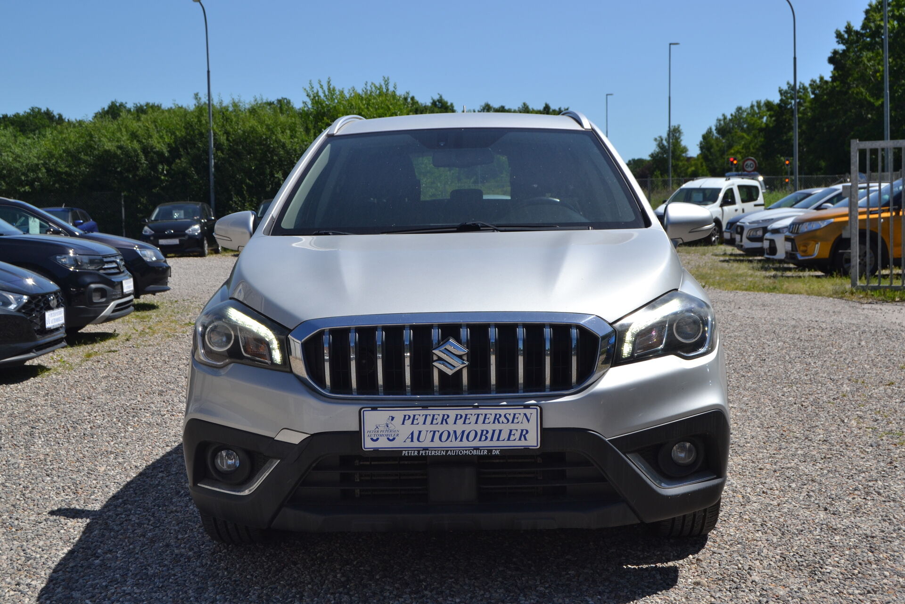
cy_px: 302
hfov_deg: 41.1
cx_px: 452
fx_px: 1207
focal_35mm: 48
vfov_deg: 28.1
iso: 100
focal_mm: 32
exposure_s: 1/400
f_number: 9
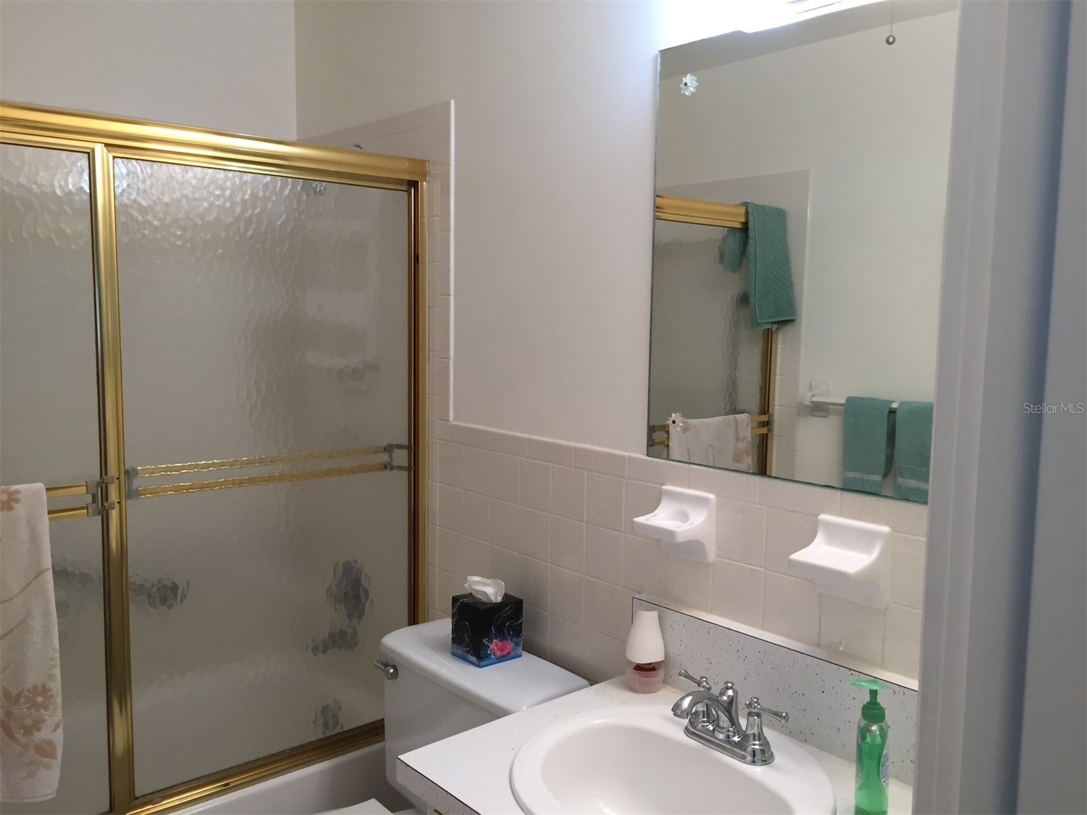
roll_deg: -0.8
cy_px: 408
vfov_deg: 48.2
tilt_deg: -5.6
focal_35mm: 29
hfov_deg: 61.7
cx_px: 544
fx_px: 911
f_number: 2.2
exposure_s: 1/30
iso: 64
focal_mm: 4.15
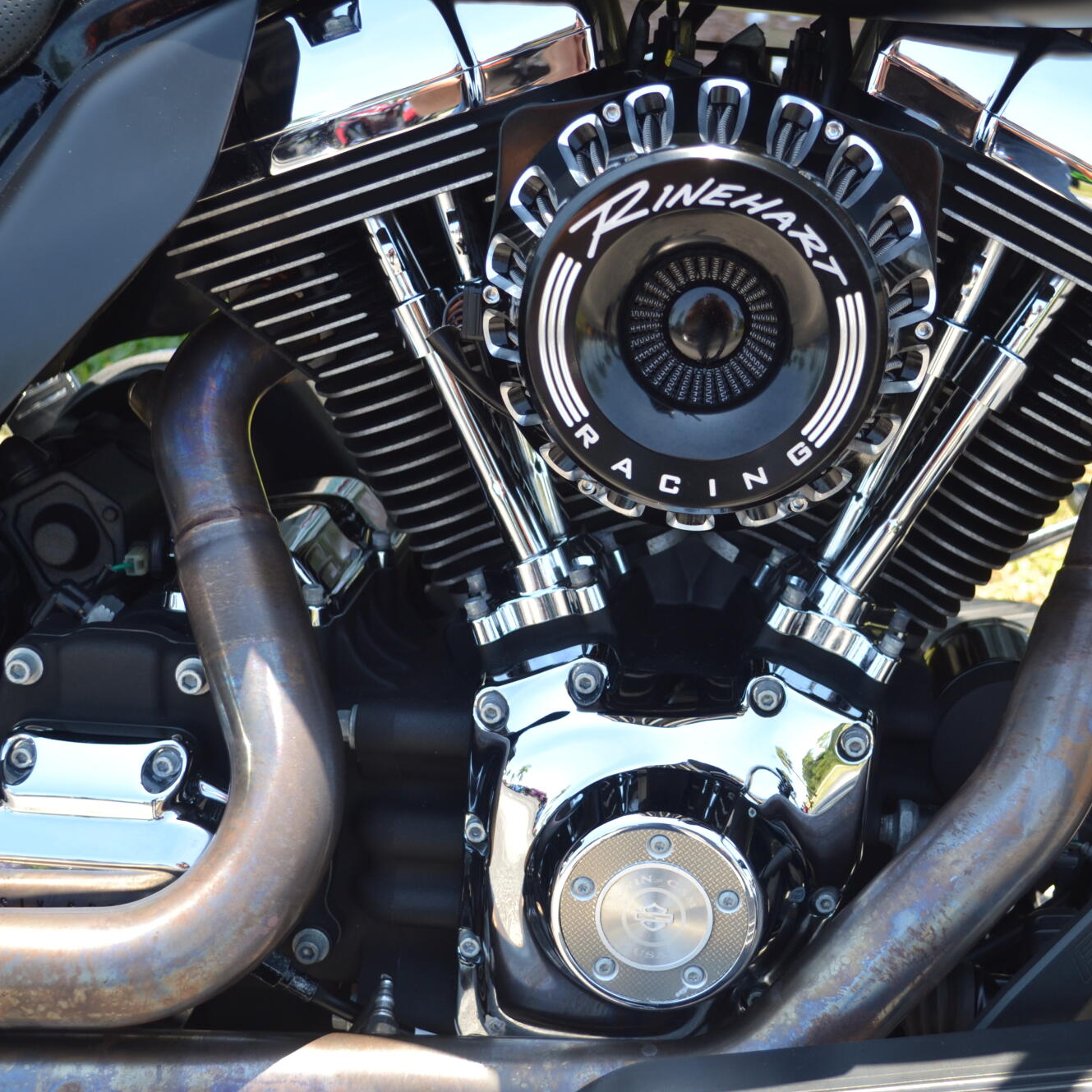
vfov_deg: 30.7
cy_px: 546
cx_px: 710
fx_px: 1986
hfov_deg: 30.6
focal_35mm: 56
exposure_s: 1/100
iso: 100
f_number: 4.5
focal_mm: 29
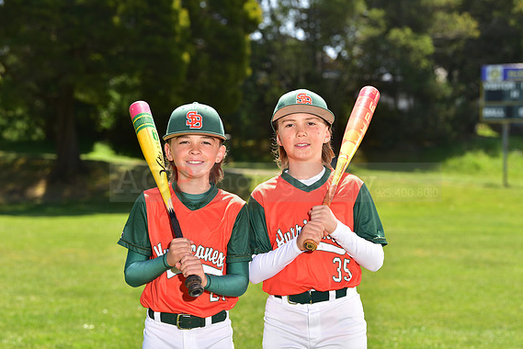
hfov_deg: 19.6
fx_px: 1512
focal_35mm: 104
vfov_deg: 13.2
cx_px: 264
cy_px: 175
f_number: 5.6
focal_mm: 102
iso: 80
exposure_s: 1/200
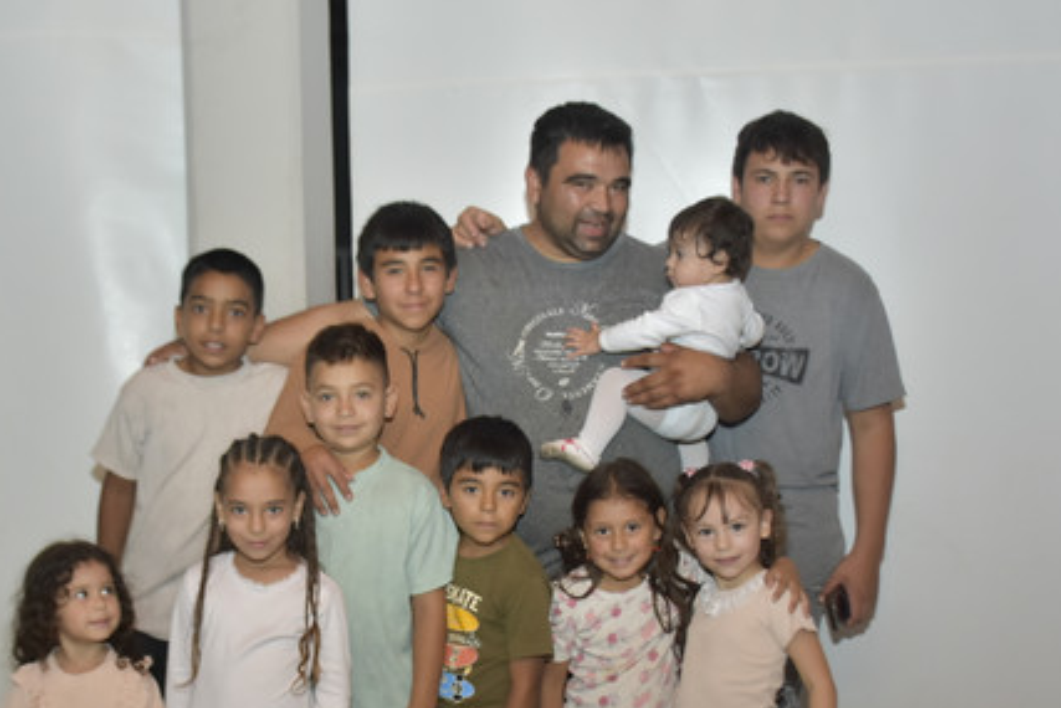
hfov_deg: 36.7
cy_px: 508
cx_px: 403
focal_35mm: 54
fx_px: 1592
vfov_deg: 24.9
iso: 800
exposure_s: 1/160
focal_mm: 24
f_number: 4
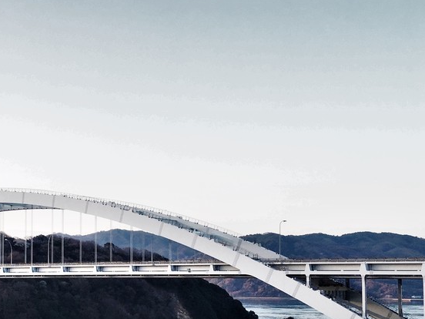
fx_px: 773
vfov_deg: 23.0
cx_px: 57
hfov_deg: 29.7
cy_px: 251
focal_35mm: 63
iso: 25
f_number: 2.2
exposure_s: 1/269
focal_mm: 4.15
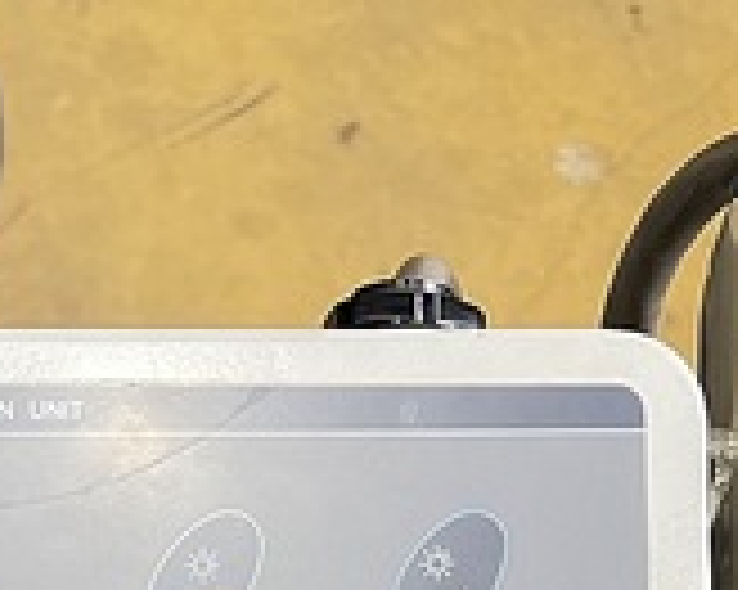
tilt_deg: -67.9
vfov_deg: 14.7
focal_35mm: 99
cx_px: 400
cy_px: 833
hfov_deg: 19.4
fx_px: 2161
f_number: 1.5
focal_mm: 5.7
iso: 200
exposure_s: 1/60
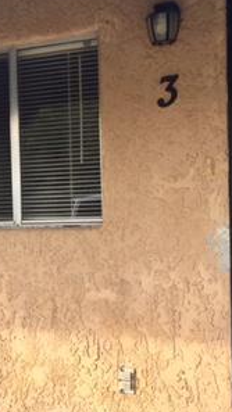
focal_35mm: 68
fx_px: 744
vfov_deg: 30.9
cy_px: 251
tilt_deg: -2.2
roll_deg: +0.8
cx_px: -42
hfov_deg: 17.0
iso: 32
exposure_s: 1/347
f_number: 2.2
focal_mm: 4.15
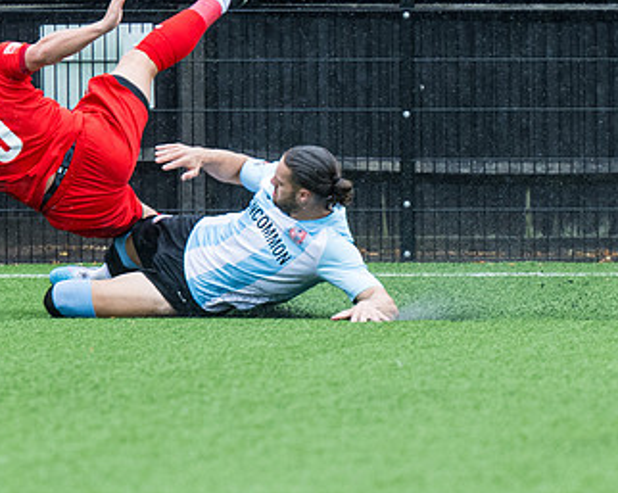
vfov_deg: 1.6
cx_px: 415
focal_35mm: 958
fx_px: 17506
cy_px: 212
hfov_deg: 2.0
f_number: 4
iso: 800
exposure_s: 1/1250
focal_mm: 240
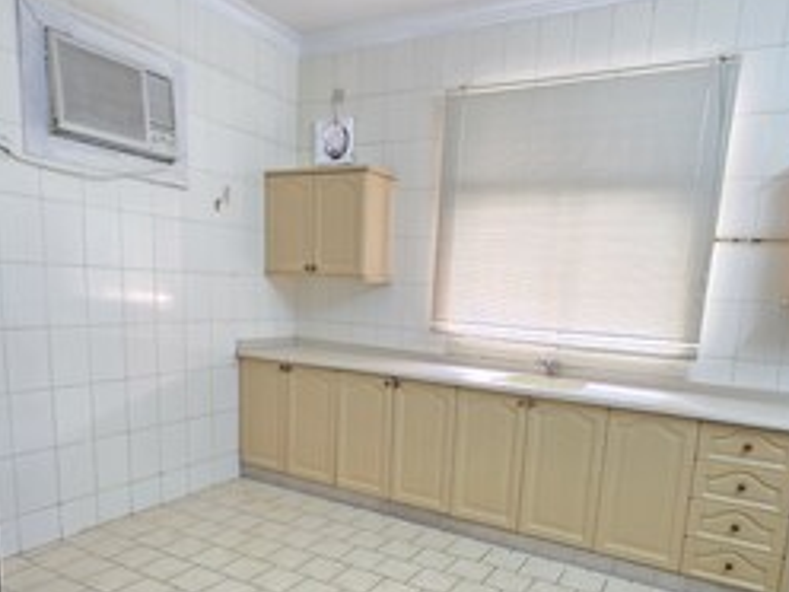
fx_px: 547
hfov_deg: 71.5
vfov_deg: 55.3
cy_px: 406
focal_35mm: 24
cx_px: 418
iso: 400
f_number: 1.9
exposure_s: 1/50
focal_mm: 2.2
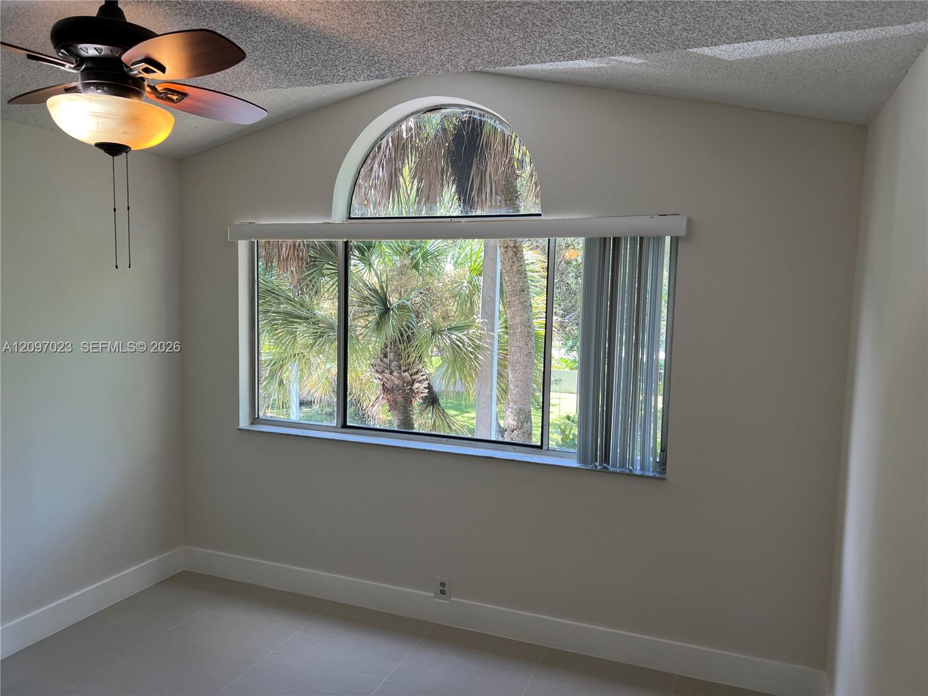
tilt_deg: -7.3
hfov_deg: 67.3
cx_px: 464
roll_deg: -1.6
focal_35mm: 26
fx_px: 697
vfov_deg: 53.1
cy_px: 348
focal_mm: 5.7
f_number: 1.5
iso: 40
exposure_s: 1/120
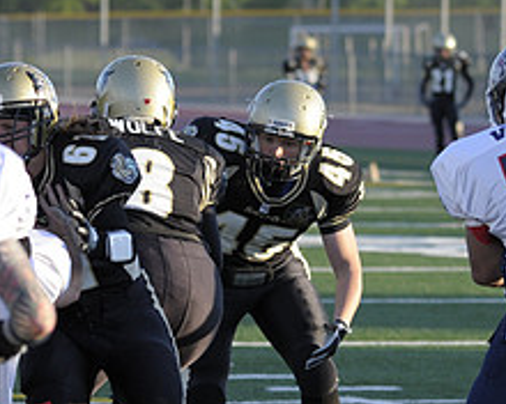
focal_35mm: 420
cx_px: 150
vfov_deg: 3.7
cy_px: 287
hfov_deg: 4.6
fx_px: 6290
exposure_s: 1/1000
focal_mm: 170
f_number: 5
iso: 900
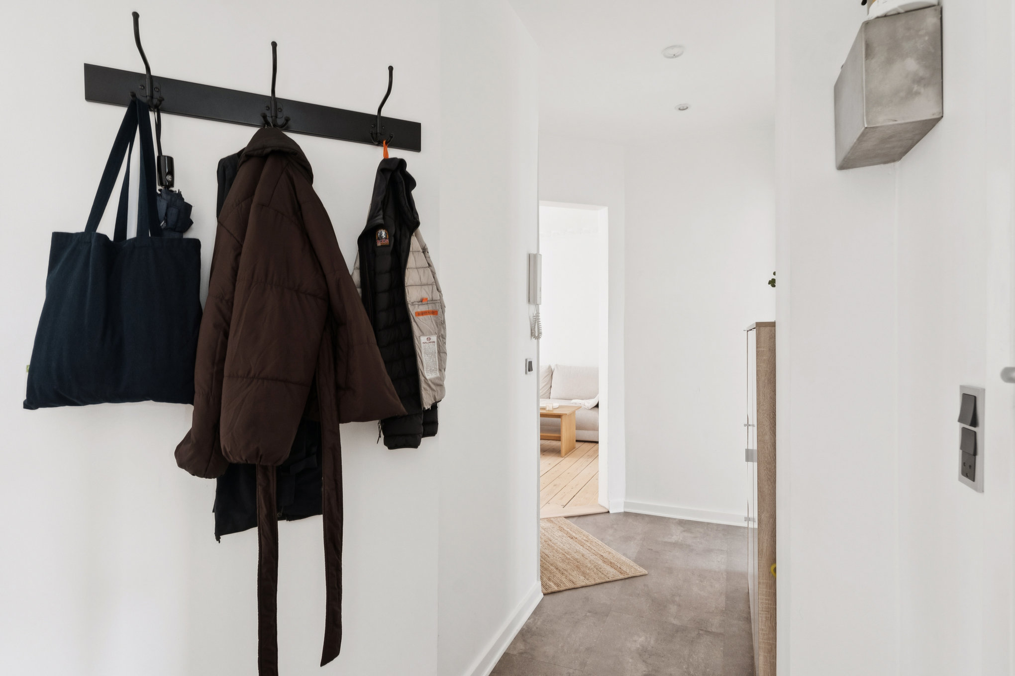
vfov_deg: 66.8
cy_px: 338
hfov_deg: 89.4
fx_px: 513
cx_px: 508
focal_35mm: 18
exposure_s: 1/20
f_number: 6.3
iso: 1000
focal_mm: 18.2
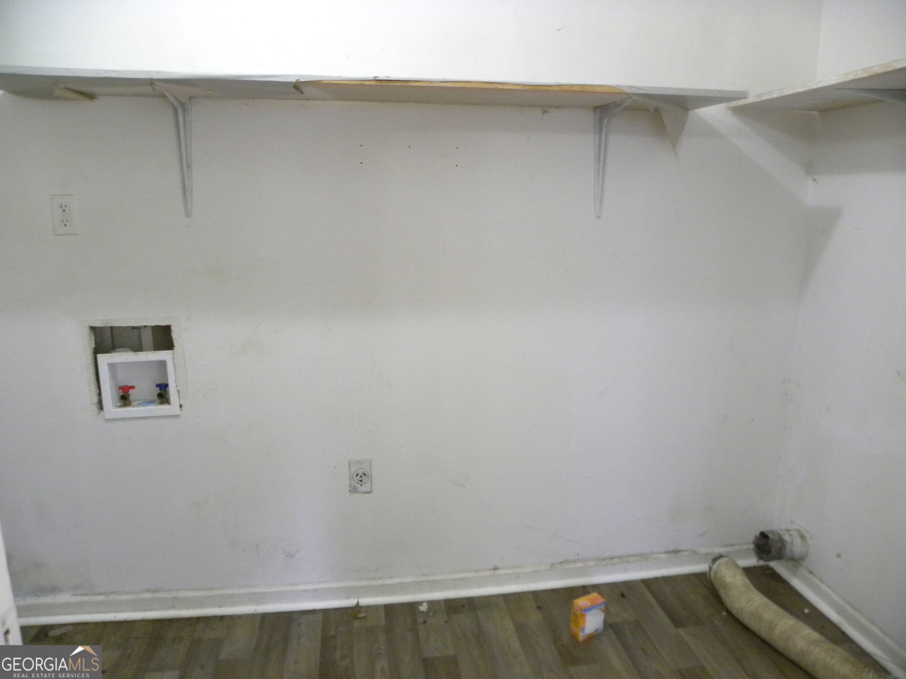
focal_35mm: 26
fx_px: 680
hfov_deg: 67.3
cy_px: 340
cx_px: 453
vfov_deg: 53.1
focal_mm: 4.6
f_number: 2.8
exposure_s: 1/20.2
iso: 400
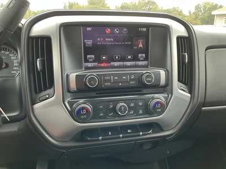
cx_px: 113
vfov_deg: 49.7
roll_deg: +0.0
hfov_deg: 63.4
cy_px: 84
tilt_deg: -15.6
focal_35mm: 28
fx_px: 183
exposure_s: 1/122
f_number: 1.8
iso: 64
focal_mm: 3
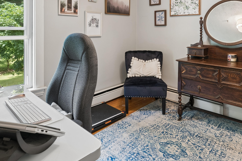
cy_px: 36
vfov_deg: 47.3
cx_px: 125
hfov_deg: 69.4
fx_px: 175
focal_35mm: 26
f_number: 8
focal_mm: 16
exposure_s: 1/5
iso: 320
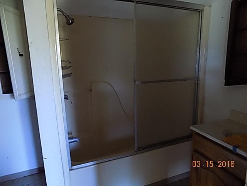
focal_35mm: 23
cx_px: 124
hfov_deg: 73.9
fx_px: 164
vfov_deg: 58.9
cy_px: 93
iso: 400
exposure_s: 1/13
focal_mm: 4
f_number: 3.1
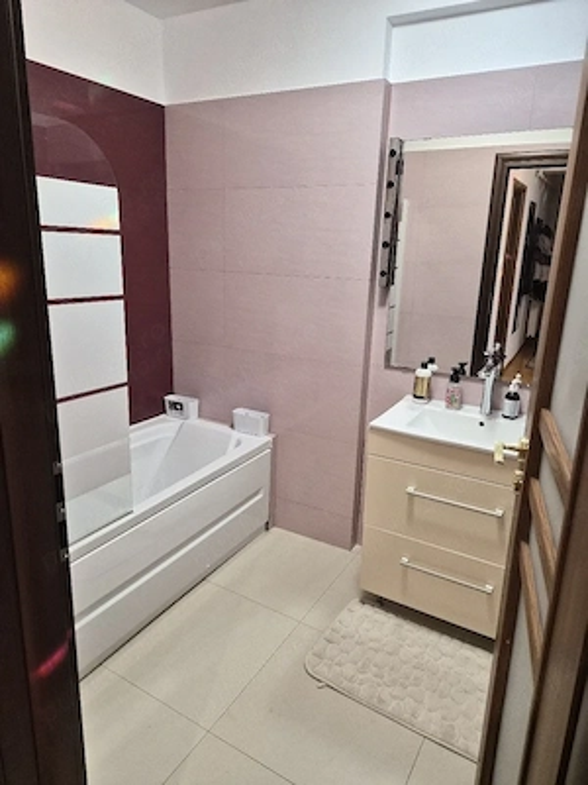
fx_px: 521
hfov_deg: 58.9
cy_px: 392
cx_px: 294
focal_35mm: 23
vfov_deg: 73.9
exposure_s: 1/100
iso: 500
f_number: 1.8
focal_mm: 5.4
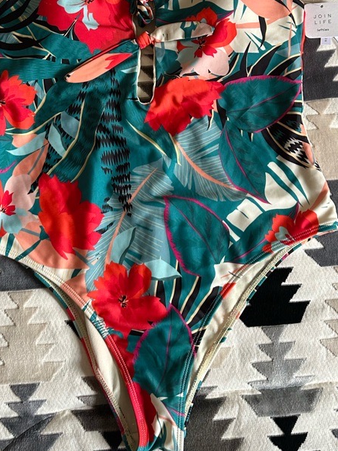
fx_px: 521
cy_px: 146
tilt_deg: -78.5
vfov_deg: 46.0
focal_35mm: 40
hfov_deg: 36.0
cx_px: 169
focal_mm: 6.86
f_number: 1.78
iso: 320
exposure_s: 1/60
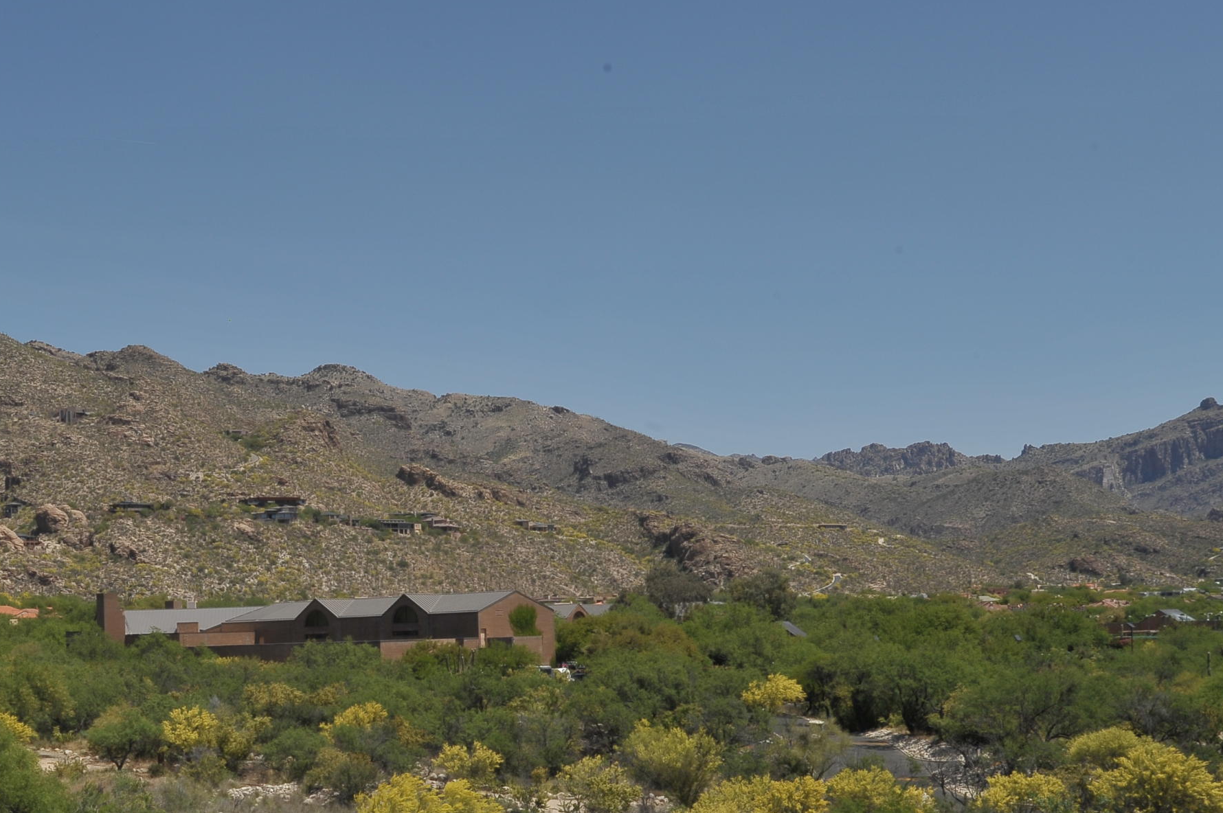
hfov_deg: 33.0
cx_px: 251
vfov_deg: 22.8
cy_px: 595
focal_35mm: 59
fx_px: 2003
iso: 250
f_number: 16
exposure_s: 1/320
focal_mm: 35
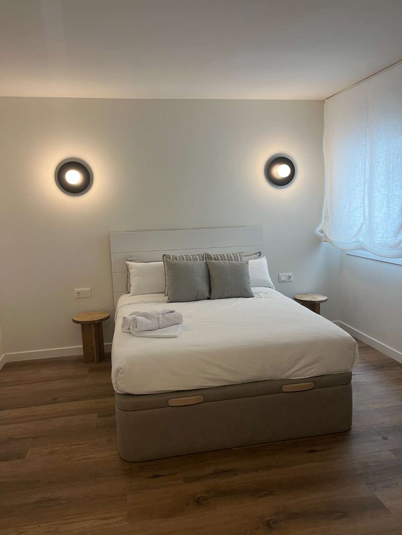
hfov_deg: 53.1
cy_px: 268
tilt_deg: -9.3
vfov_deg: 67.3
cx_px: 201
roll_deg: +3.1
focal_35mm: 26
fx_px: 403
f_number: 1.6
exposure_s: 1/50
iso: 100
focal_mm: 5.1
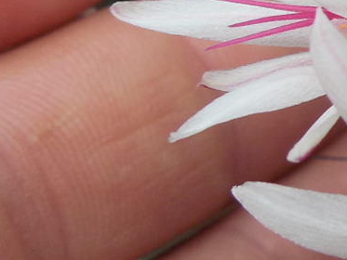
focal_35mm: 133
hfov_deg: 13.3
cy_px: 9
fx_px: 1334
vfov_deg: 11.1
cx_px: 635
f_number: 3.6
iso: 125
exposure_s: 1/160
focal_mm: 5.6
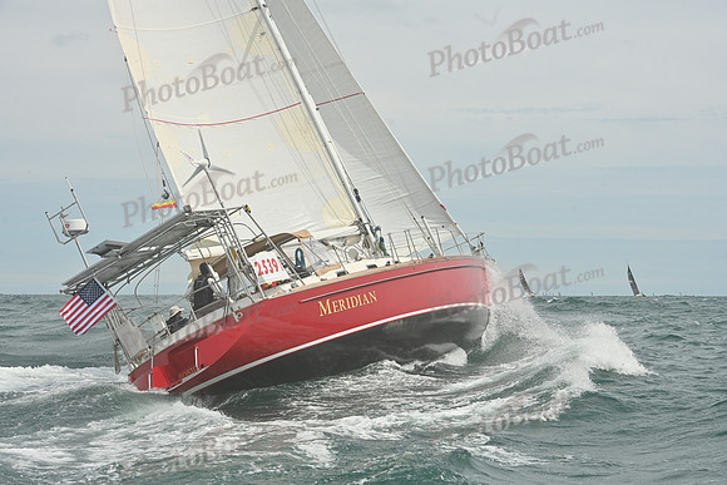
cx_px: 364
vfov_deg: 18.2
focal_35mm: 75
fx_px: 1515
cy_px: 242
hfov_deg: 27.0
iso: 320
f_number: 11
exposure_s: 1/1250
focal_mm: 75
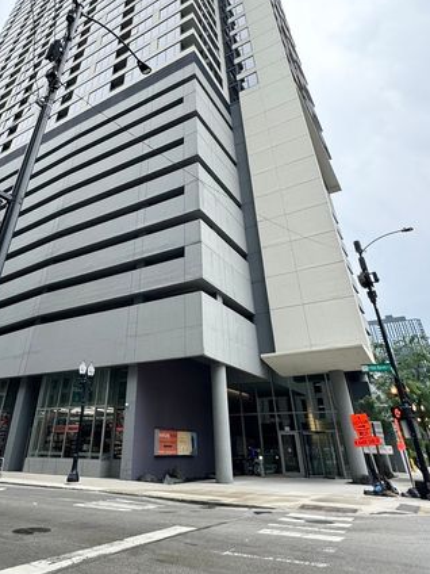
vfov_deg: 74.2
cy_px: 194
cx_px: 173
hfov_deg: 60.6
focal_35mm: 22
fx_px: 364
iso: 40
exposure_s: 1/476
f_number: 2.2
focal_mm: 2.22
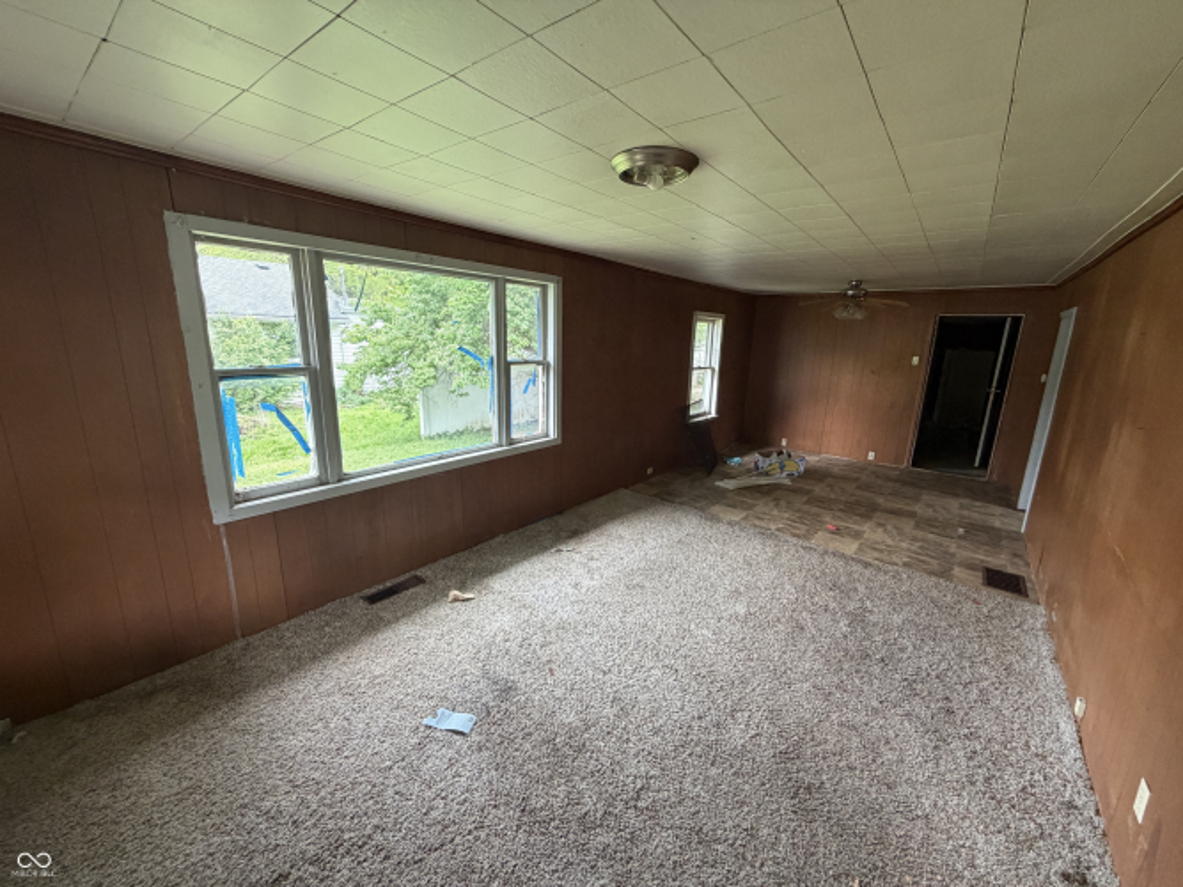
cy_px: 444
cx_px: 592
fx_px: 478
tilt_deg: -13.5
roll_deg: -1.1
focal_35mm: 14
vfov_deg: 85.7
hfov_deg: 102.1
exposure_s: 1/111
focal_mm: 2.22
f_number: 2.2
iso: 320
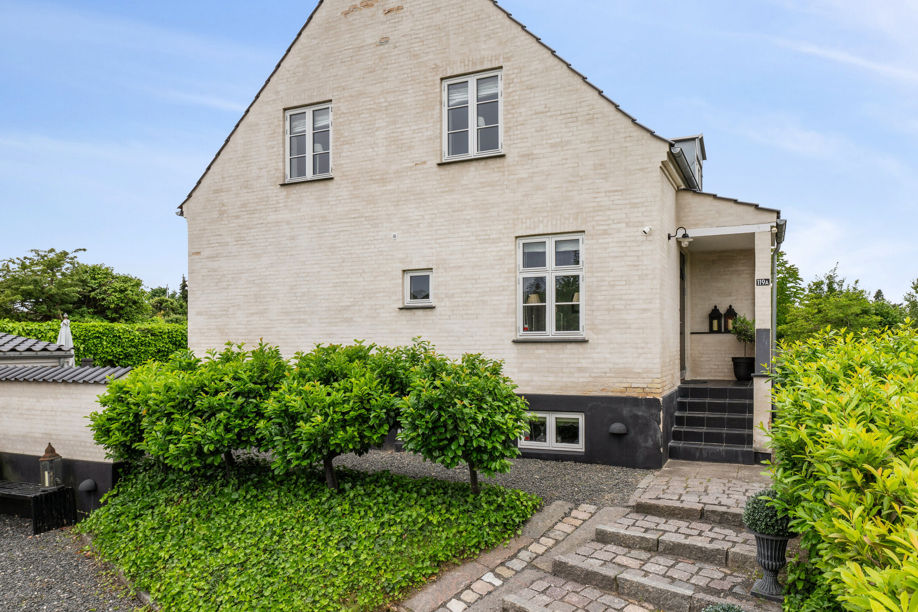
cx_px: 543
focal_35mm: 22
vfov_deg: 57.2
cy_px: 295
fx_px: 561
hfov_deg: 77.8
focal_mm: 17
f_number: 8
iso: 160
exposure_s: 1/200
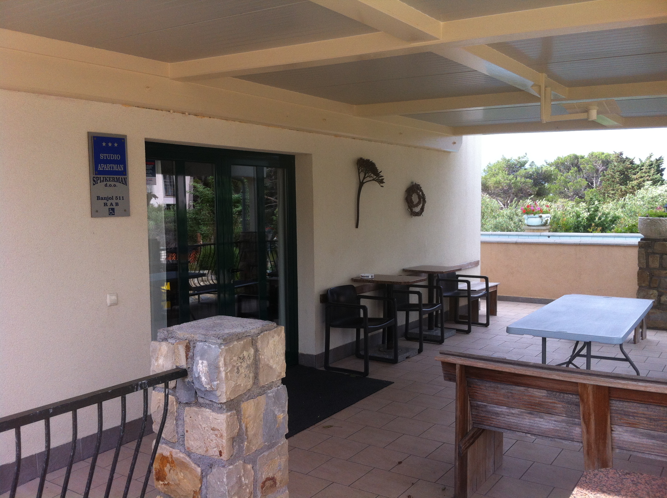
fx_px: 673
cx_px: 334
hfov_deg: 52.7
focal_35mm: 35
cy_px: 249
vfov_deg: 40.6
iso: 80
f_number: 2.8
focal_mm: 3.85
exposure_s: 1/431
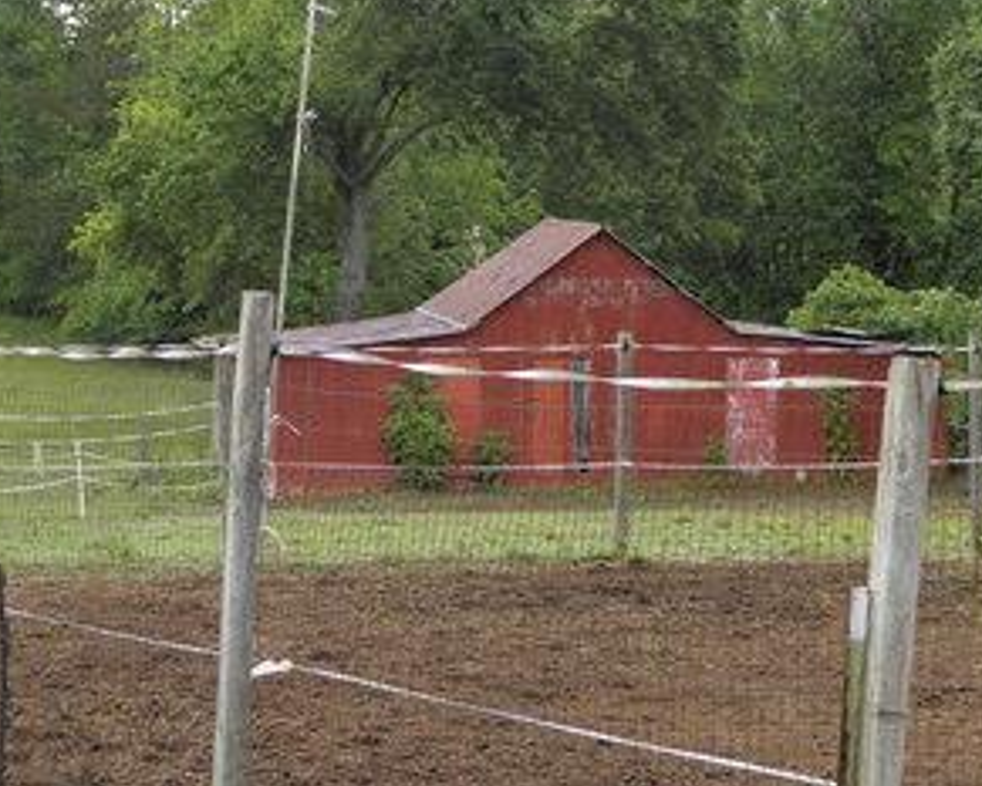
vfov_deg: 13.5
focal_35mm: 114
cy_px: 342
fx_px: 3314
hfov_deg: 16.8
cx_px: 574
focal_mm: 12.2
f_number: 4.3
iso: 100
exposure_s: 1/125
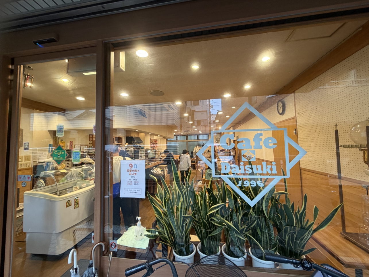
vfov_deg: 85.7
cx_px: 184
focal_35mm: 14
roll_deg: +2.2
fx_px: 149
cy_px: 138
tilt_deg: +4.3
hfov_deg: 102.1
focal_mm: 2.22
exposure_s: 1/50
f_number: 2.2
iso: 250
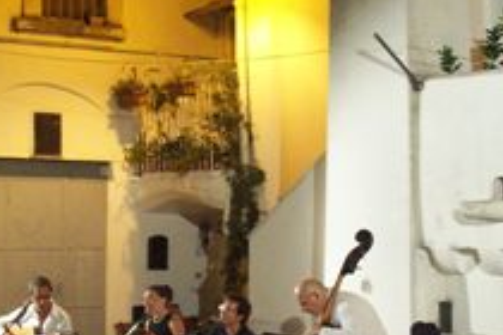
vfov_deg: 12.0
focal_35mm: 114
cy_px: 236
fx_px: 1593
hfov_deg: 17.9
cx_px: 146
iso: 200
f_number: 3.1
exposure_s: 1/8
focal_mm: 7.6
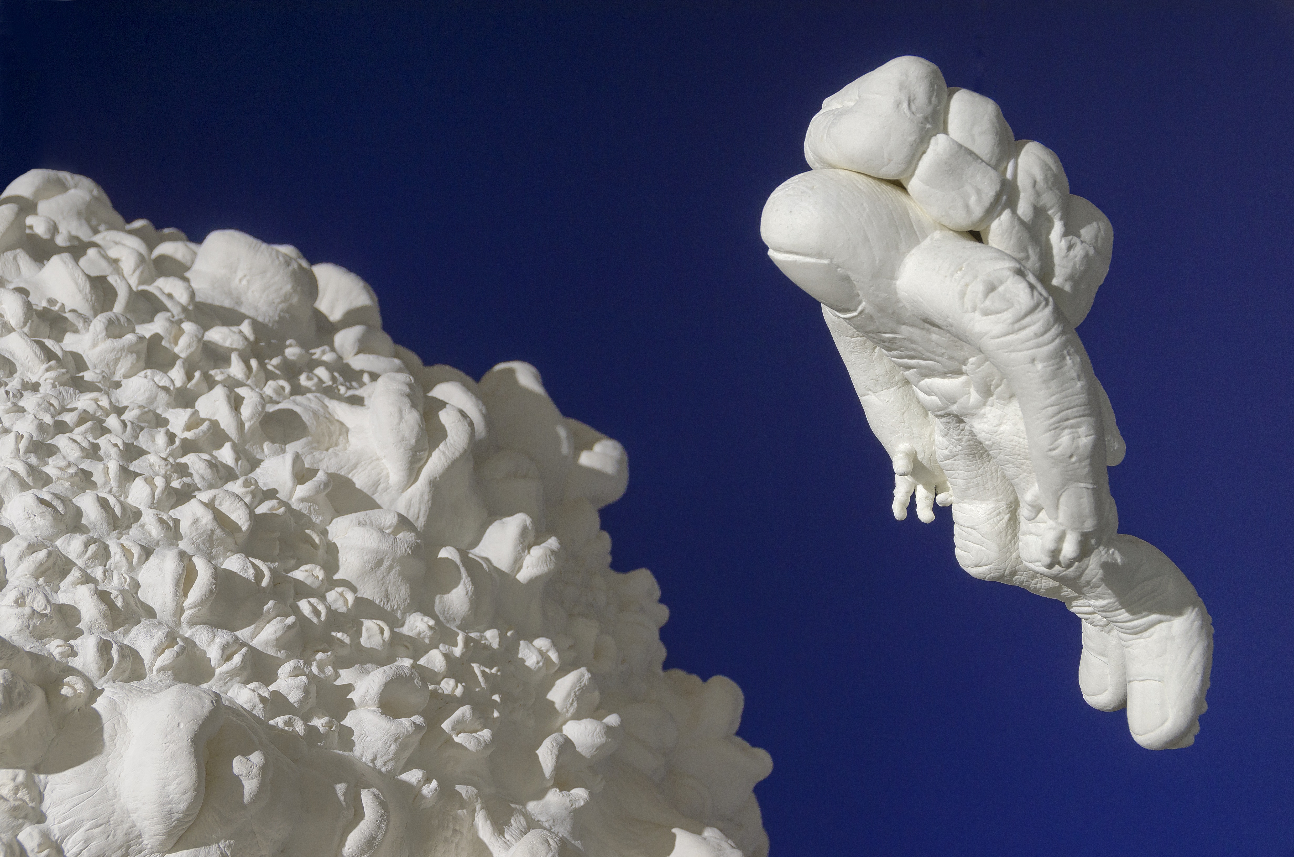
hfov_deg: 27.0
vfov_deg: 18.1
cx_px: 647
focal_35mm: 75
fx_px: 2690
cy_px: 428
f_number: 8
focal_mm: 50
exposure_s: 1/10
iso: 100
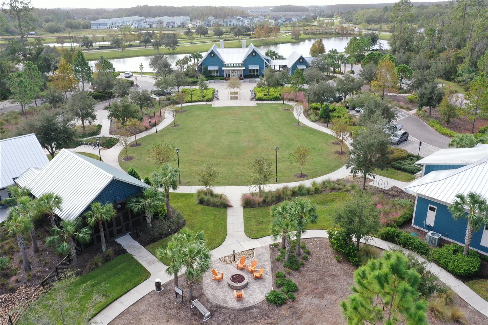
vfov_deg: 46.4
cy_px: 162
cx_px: 244
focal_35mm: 28
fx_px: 379
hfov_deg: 65.5
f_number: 7.1
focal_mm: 10.26
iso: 100
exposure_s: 1/100
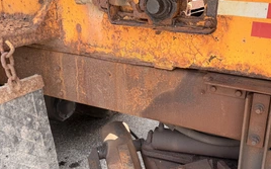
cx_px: 187
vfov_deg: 33.5
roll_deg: +1.4
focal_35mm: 38
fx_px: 280
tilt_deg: -20.4
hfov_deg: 50.4
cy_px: 91
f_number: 1.78
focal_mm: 6.76
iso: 100
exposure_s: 1/571
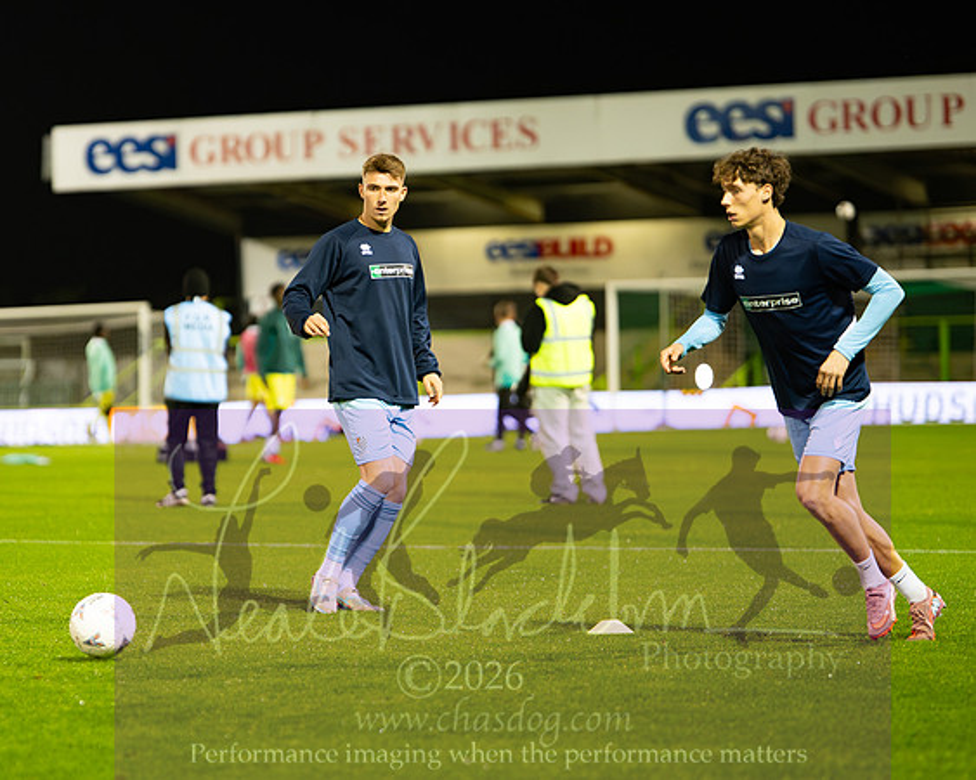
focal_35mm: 162
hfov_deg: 11.9
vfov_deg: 9.5
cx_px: 313
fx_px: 4673
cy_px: 353
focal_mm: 85
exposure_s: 1/1600
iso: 2500
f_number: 1.4
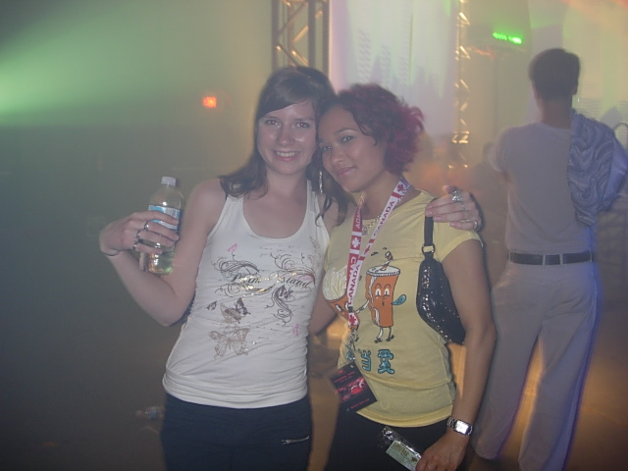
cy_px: 236
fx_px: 689
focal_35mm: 38
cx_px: 314
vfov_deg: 37.7
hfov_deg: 49.0
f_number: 2.8
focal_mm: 7.8
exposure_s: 1
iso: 79
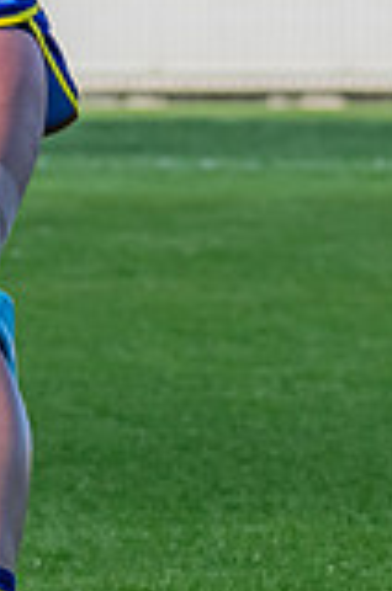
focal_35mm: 1069
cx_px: -304
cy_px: -15
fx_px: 17535
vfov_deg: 1.9
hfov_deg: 1.3
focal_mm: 180
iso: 800
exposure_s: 1/1250
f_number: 9
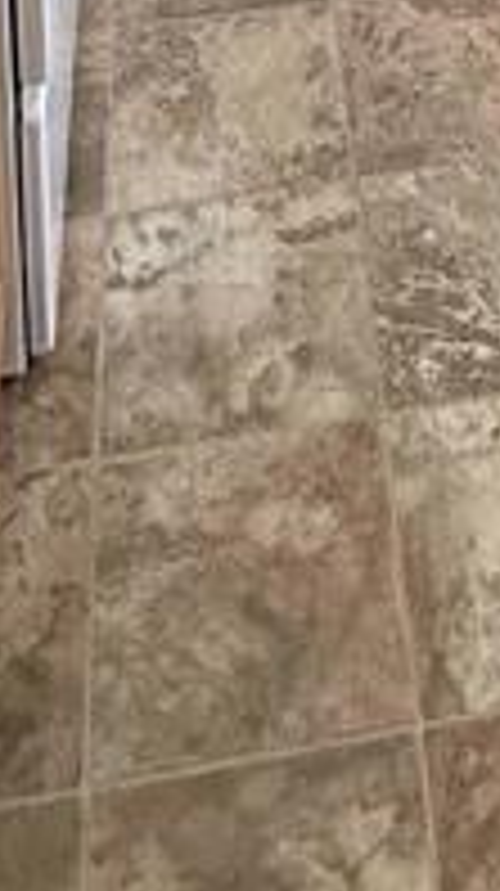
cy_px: -1048
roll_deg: +1.3
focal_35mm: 79
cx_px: 486
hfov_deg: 15.0
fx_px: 1867
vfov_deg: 16.8
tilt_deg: -9.7
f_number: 2.2
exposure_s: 1/100
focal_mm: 2.22
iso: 250
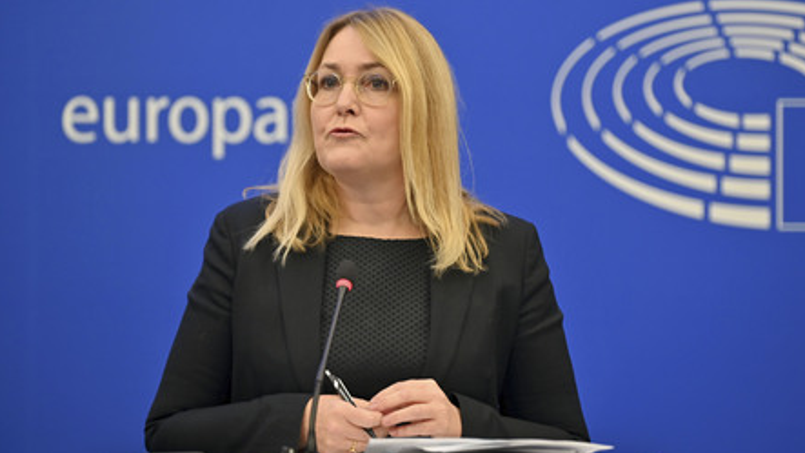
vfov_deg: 7.6
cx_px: 404
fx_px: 3415
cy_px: 229
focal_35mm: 160
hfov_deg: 13.4
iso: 400
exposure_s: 1/100
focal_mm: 150
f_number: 2.8
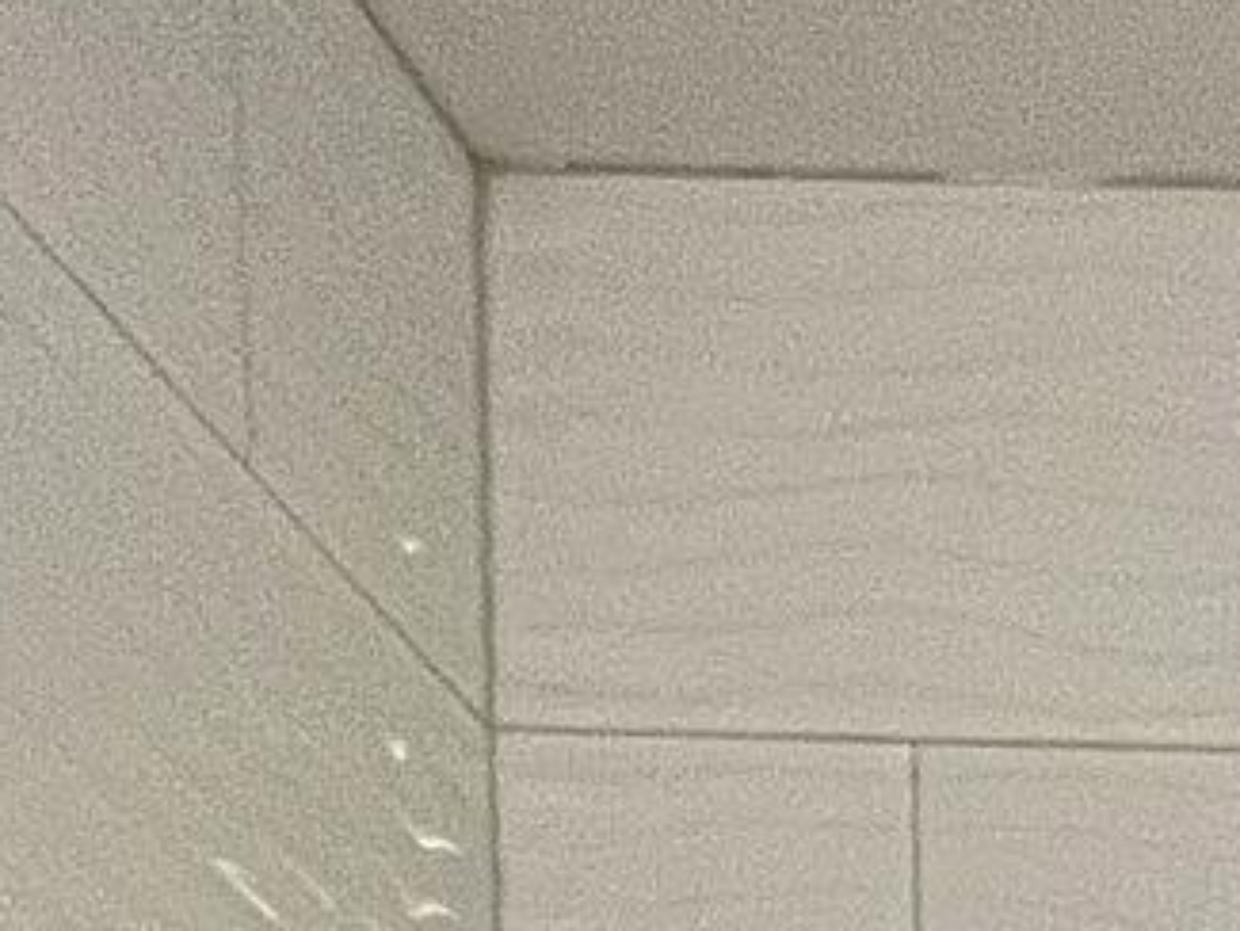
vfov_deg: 11.1
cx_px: 2091
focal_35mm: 82
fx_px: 2938
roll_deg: -1.2
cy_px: 2824
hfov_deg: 19.3
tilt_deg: -6.0
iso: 125
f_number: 1.8
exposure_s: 1/60
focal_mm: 1.6
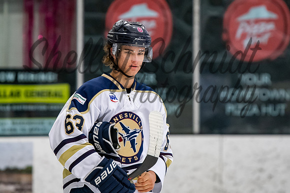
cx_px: 145
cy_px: 75
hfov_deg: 5.4
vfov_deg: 3.6
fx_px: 3048
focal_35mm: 378
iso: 2500
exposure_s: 1/800
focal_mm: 200
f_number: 3.2
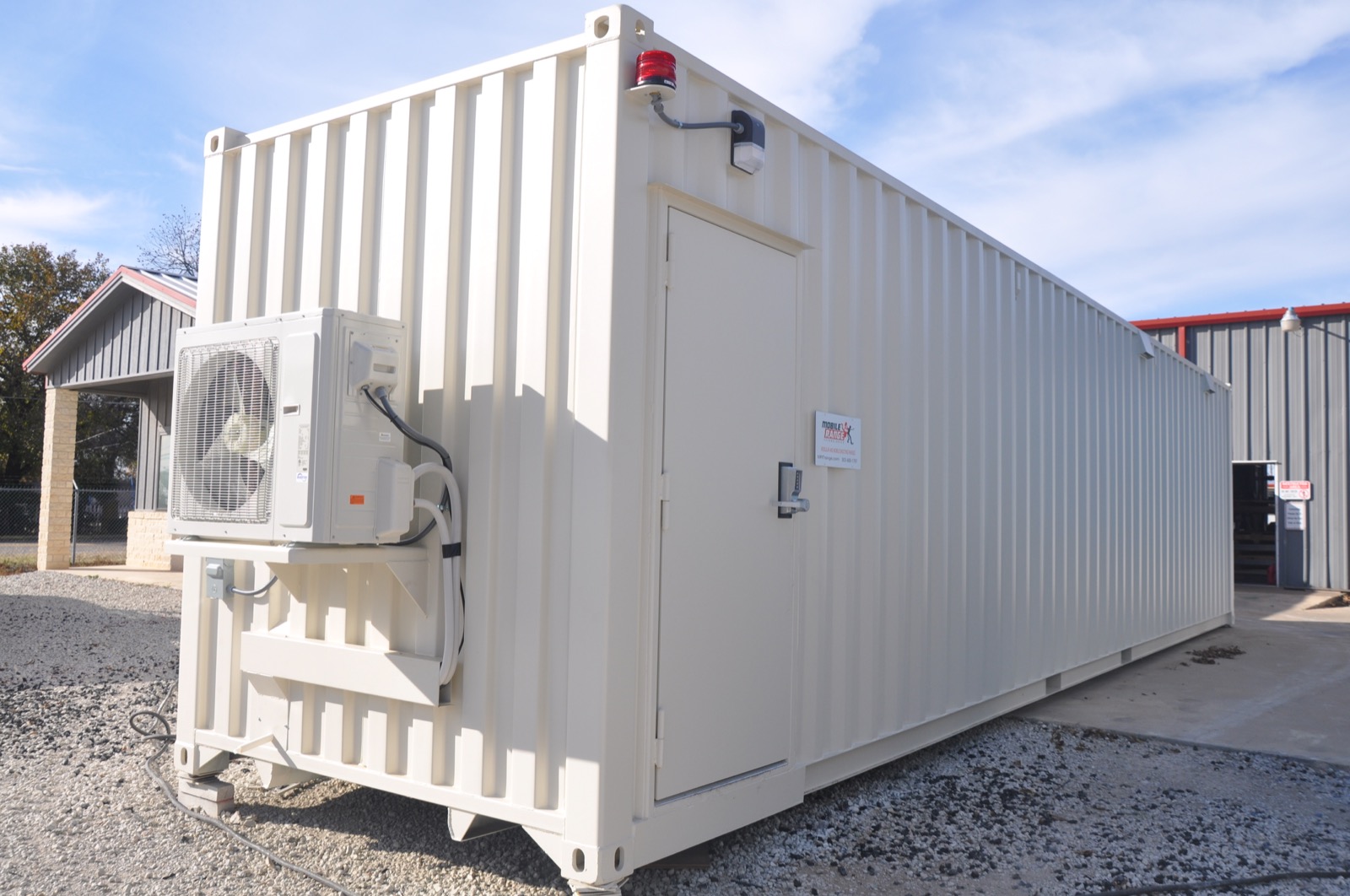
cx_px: 675
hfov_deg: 59.6
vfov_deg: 41.6
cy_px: 448
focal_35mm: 32
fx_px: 1180
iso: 200
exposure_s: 1/320
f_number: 9
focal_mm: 21
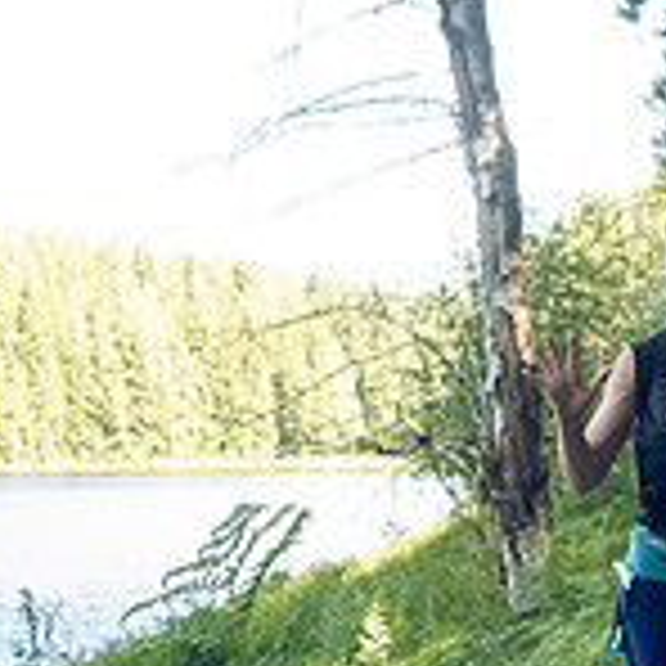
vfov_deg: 20.8
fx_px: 1807
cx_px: 670
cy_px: 448
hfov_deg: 20.2
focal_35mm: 83
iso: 2000
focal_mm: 12
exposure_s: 1/1000
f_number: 2.8
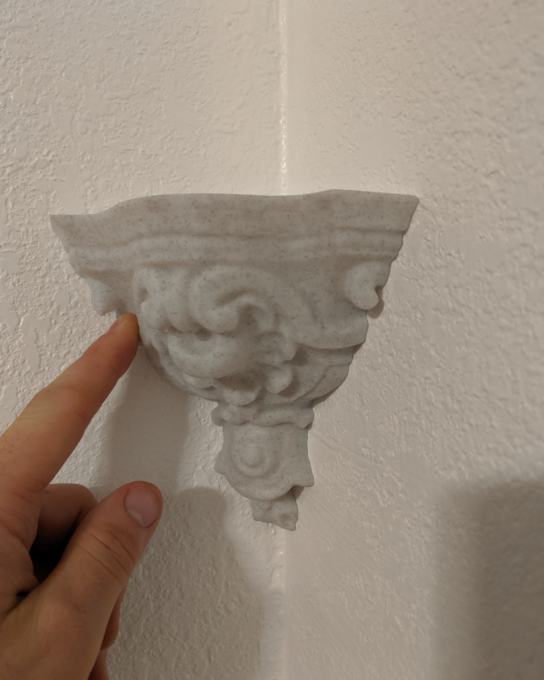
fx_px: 584
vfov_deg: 60.4
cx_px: 269
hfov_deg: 50.0
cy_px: 357
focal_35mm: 29
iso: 577
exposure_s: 1/60
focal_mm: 4.44
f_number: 1.8
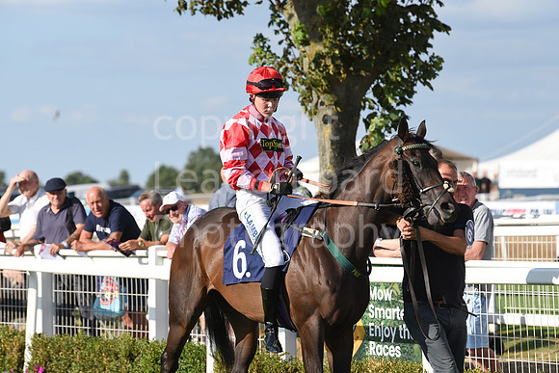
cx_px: 280
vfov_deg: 6.9
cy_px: 186
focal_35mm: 200
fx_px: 3106
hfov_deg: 10.3
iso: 500
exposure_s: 1/2500
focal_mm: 200
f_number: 5.6
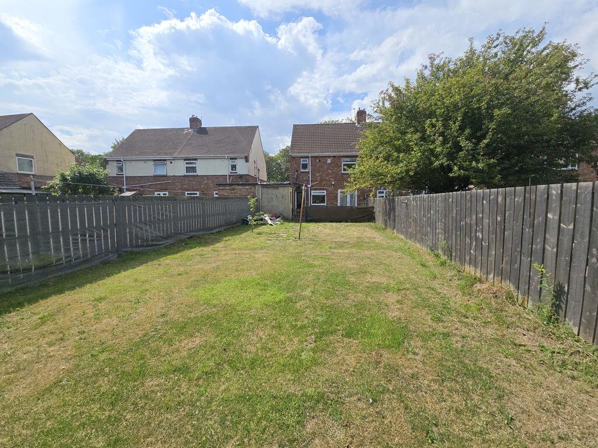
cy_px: 224
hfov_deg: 106.2
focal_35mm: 13
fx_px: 225
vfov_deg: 89.9
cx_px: 299
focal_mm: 2.2
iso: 50
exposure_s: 1/2851
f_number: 2.2
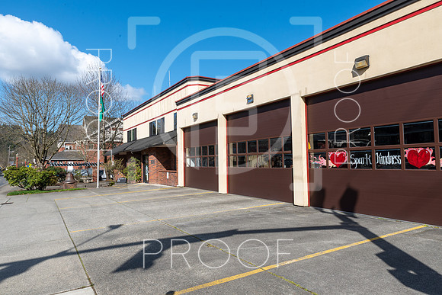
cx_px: 221
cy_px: 148
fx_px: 295
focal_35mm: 24
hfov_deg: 73.7
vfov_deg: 53.2
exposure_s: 1/100
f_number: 20
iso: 140
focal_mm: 24
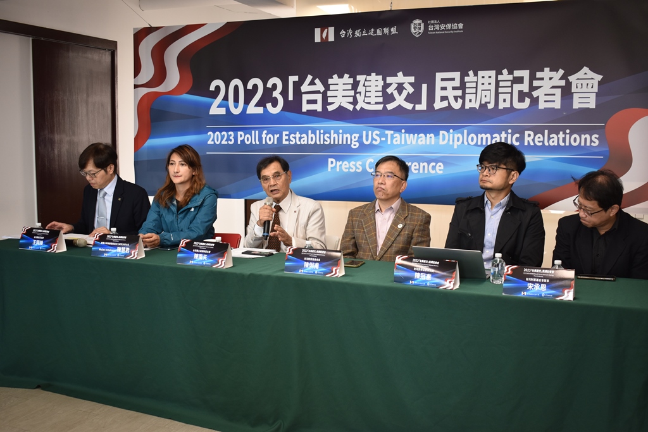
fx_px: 702
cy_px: 216
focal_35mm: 39
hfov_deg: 49.5
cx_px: 324
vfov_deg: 34.2
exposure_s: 1/40
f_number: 4
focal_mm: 26
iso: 400
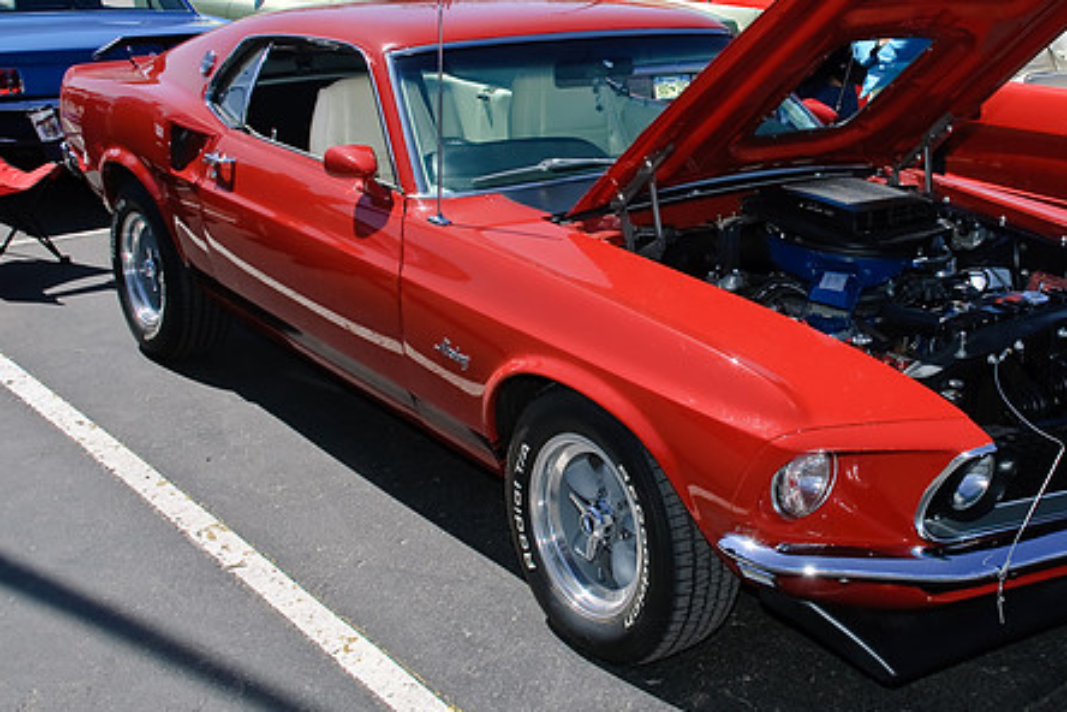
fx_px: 1393
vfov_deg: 28.6
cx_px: 695
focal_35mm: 47
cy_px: 272
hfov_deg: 41.5
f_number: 10
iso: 200
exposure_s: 1/400
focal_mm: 24
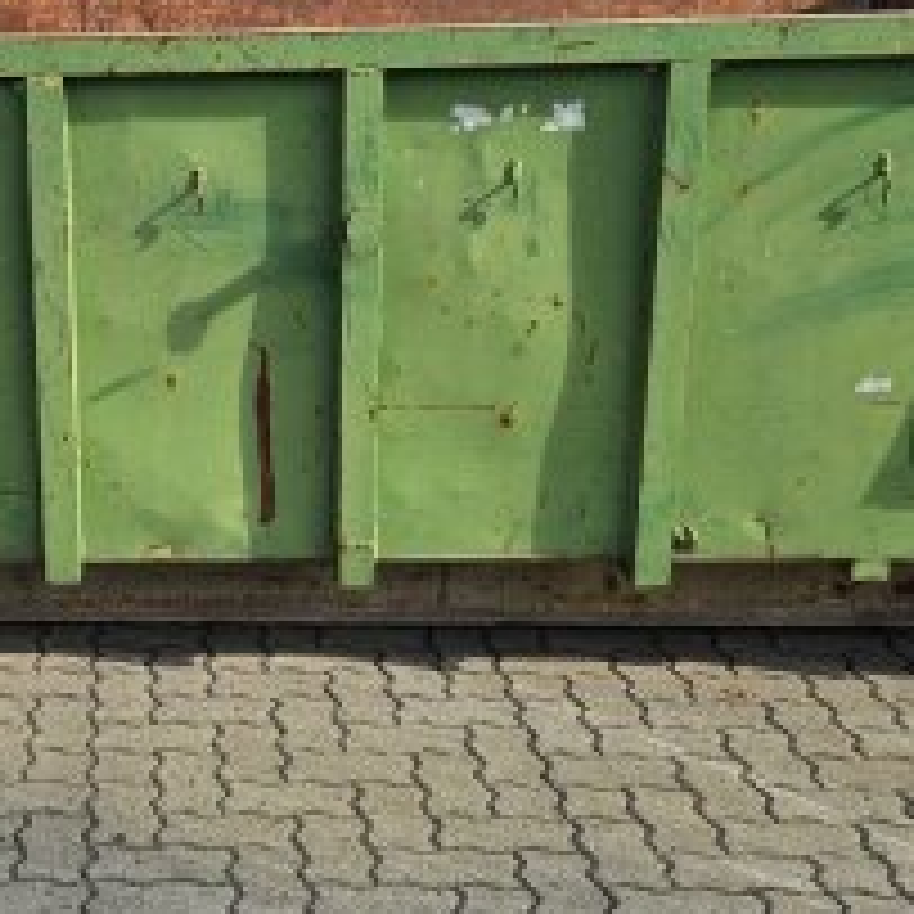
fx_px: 1912
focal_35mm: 64
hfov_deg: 25.9
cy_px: 365
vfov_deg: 26.8
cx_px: 63
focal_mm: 5.4
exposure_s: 1/978
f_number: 1.8
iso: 25
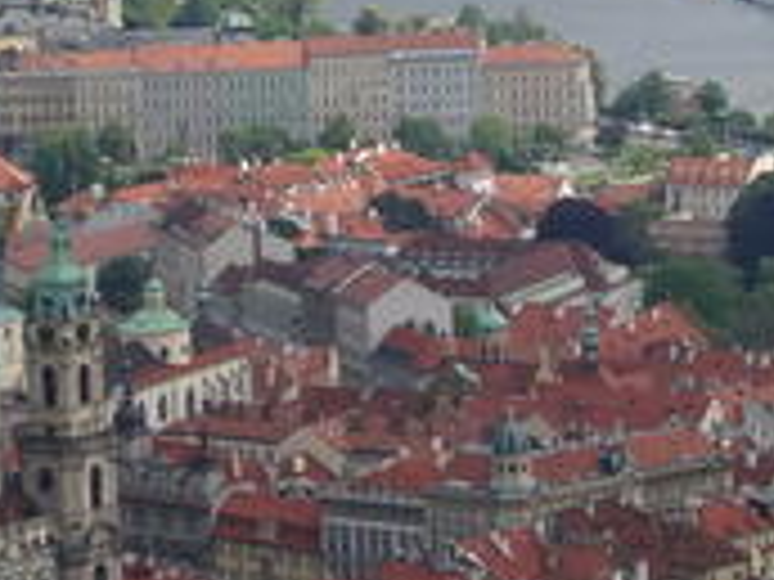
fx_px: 6082
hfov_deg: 7.2
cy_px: 40
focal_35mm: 272
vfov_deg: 5.5
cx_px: 814
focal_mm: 12.42
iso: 80
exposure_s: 1/500
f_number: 5
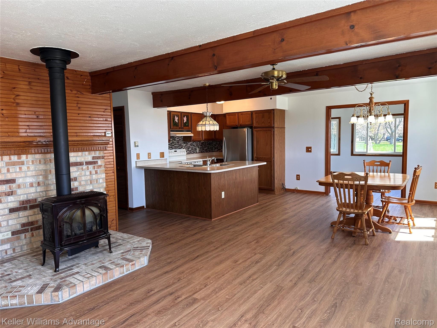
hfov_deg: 71.6
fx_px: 303
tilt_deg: -4.9
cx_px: 218
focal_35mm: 24
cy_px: 164
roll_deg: +0.9
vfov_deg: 56.8
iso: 125
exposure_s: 1/120
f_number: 1.78
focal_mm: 6.86
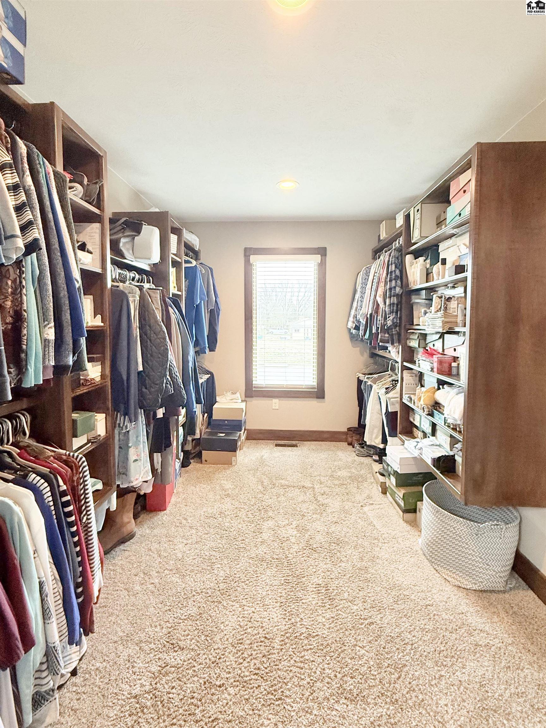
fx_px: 294
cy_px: 364
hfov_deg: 85.7
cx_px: 273
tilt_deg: -6.0
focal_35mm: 14
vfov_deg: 102.1
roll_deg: -0.1
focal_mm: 2.22
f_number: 2.2
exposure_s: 1/120
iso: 320
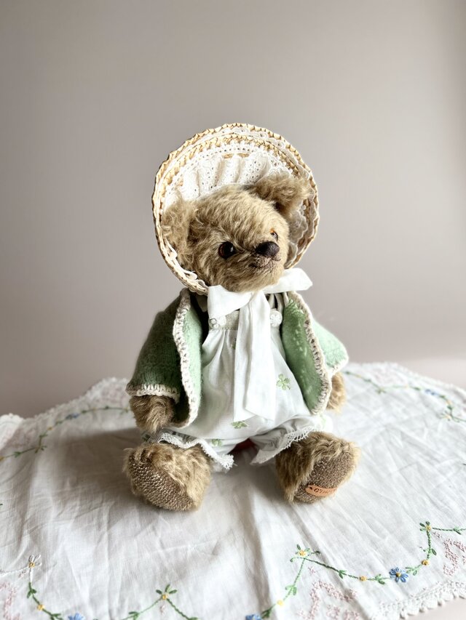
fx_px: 467
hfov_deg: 53.1
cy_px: 310
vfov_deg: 67.3
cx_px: 233
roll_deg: +1.2
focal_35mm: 26
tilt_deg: -20.8
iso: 50
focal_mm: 5.7
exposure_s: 1/650
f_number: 1.5
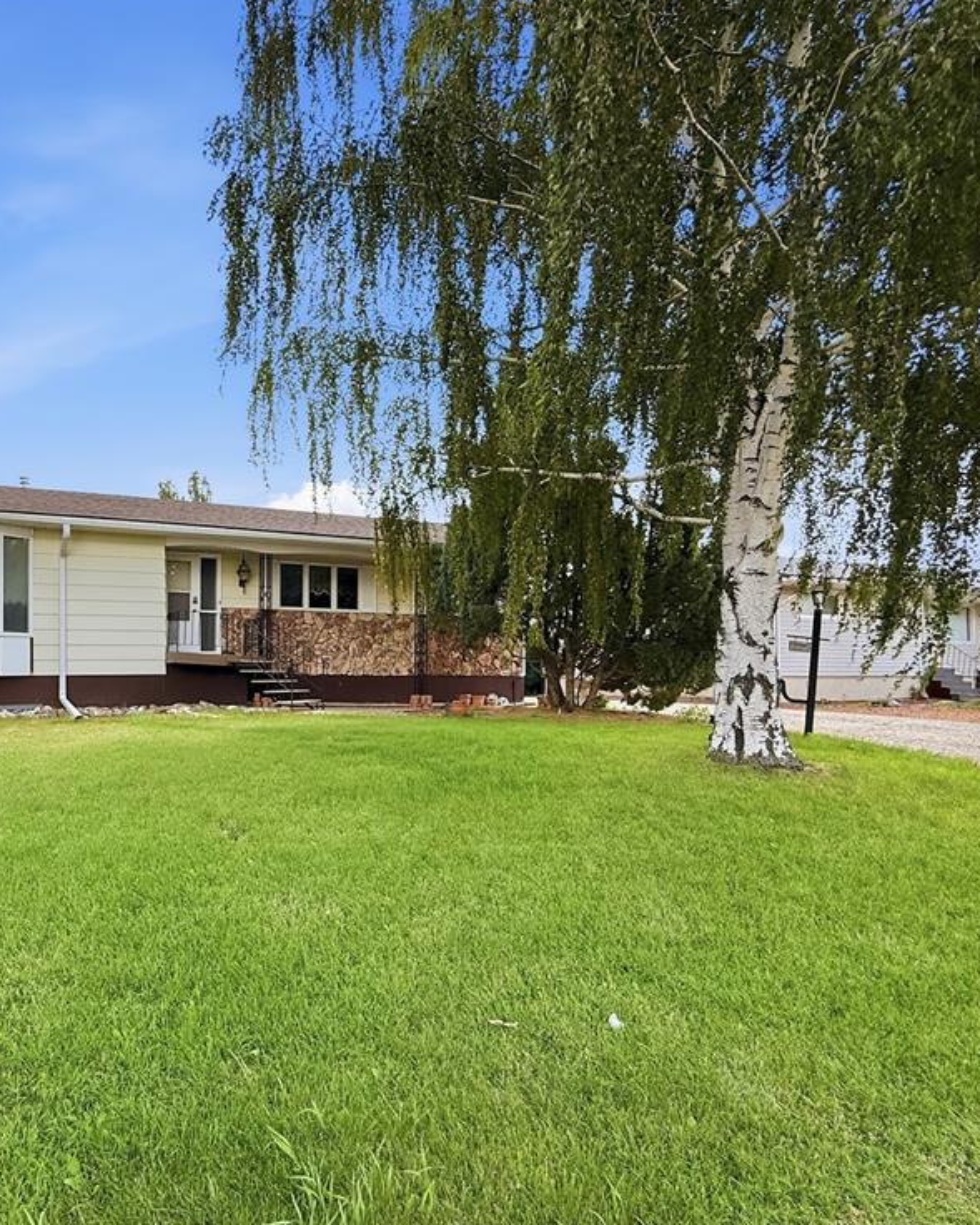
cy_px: 626
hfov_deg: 66.9
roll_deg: +0.6
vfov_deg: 83.3
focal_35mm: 19
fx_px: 689
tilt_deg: +5.0
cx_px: 260
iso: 64
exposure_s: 1/970
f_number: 2.2
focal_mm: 2.2
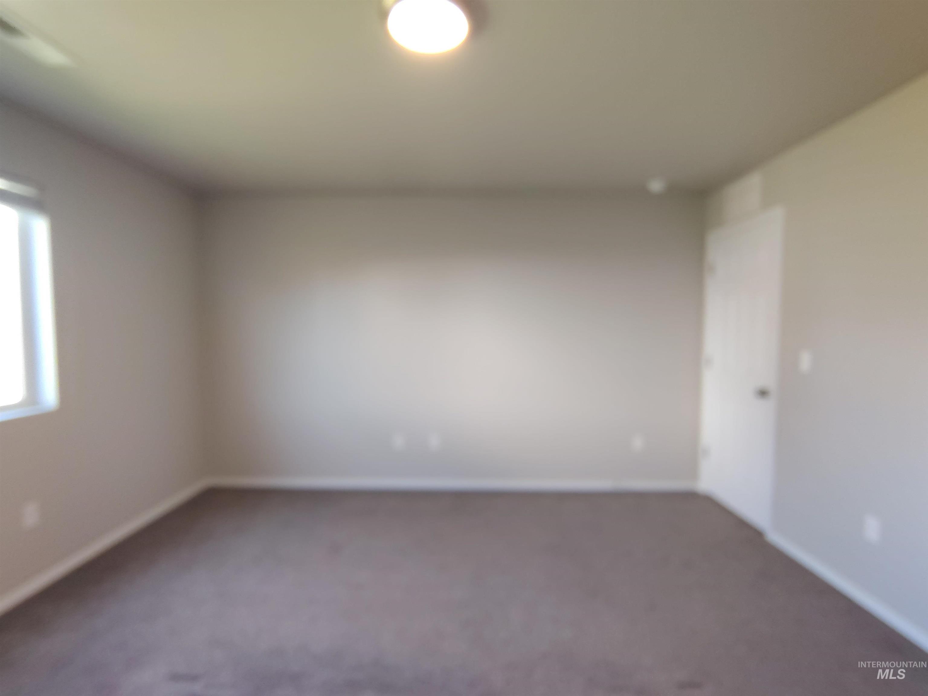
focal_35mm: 16
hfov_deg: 94.5
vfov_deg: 78.1
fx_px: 429
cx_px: 464
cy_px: 348
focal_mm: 2.13
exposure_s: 1/40
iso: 379
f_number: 2.2
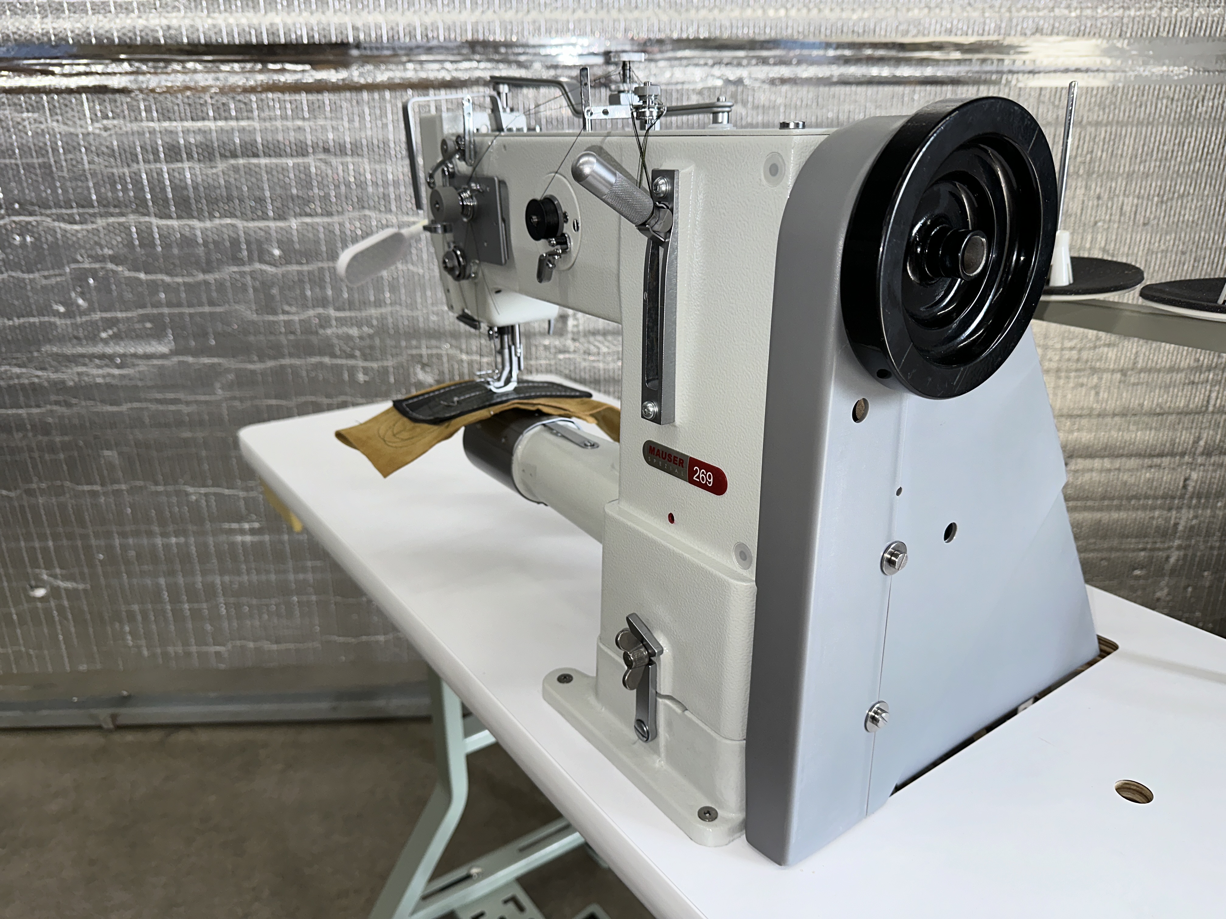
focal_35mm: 24
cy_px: 460
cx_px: 613
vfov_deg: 56.8
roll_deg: +0.7
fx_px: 850
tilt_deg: -21.2
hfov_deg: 71.6
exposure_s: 1/183
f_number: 1.78
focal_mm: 6.86
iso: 50
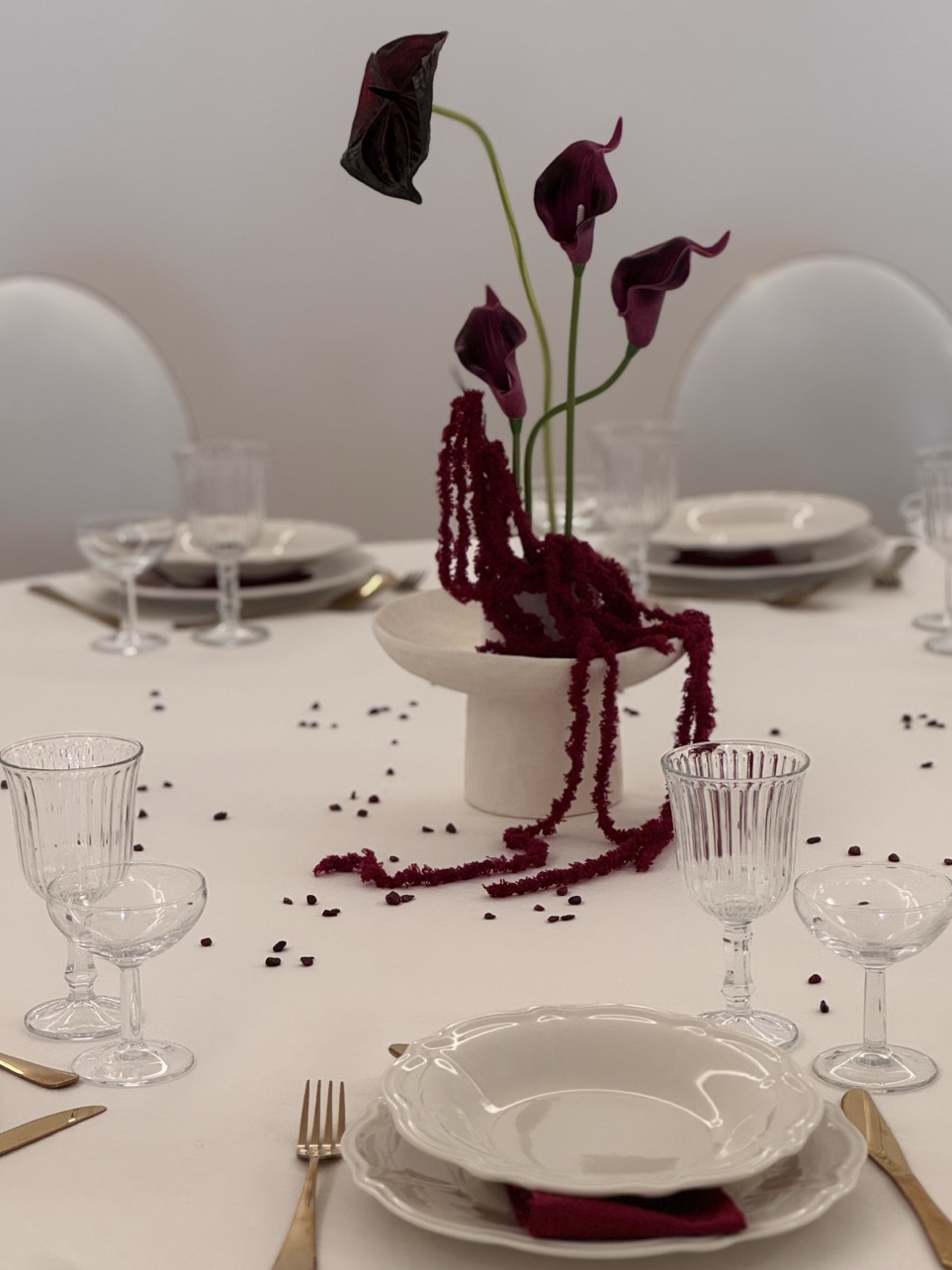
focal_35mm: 96
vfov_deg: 20.4
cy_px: 508
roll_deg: +0.8
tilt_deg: -10.1
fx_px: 3518
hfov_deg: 15.4
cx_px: 421
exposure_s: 1/99
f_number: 2.8
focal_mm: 9
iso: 125
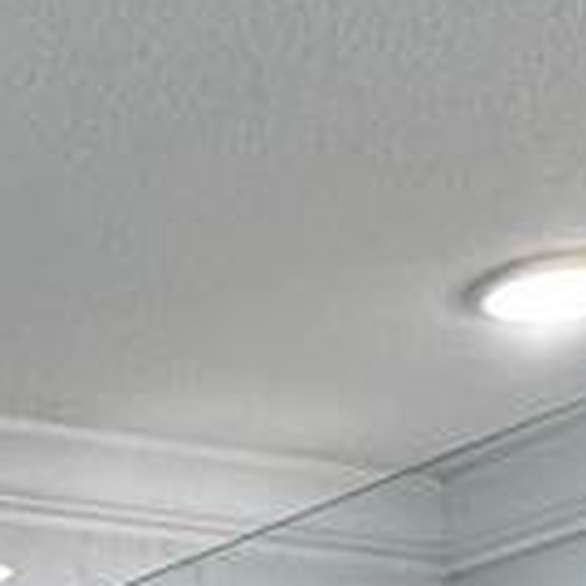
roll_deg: -1.1
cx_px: -372
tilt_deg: -11.6
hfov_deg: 14.7
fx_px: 2068
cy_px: 1557
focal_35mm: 108
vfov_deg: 11.8
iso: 200
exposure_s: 1/120
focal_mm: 2.22
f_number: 2.2
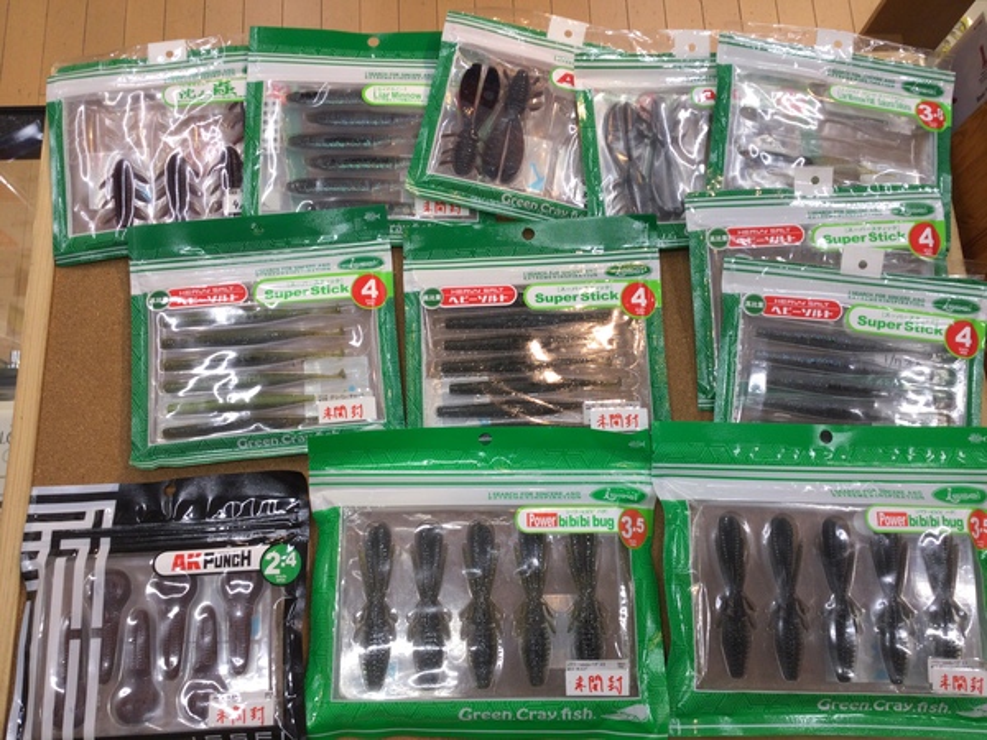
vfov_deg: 45.4
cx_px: 494
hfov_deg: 58.4
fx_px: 884
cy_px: 370
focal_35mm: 31
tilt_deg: -75.0
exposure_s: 1/60
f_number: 2.4
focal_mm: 3.3
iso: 32
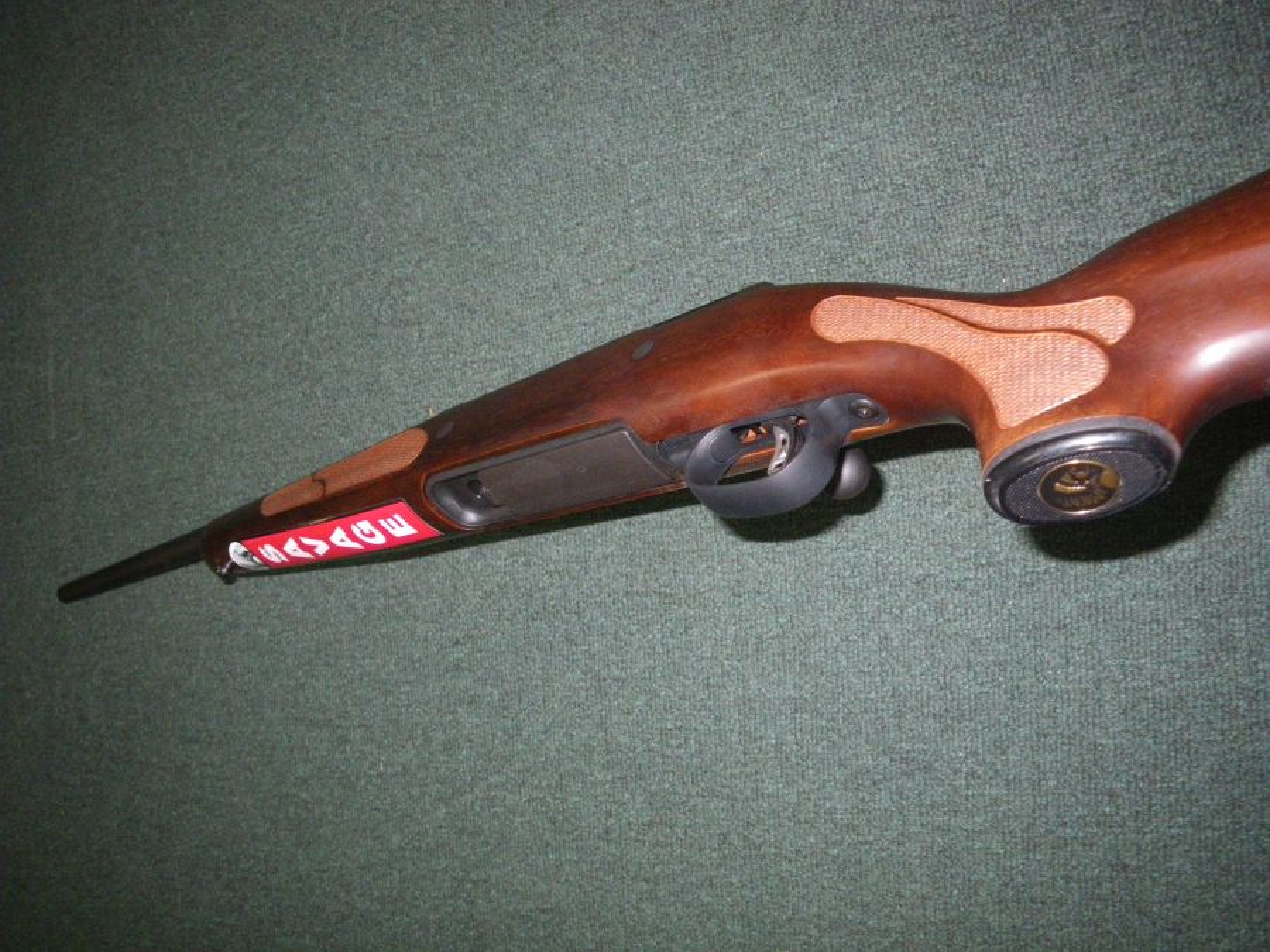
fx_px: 1027
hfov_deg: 63.4
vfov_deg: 49.7
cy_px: 476
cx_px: 635
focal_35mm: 28
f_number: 3.5
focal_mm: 5
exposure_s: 1/50
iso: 400
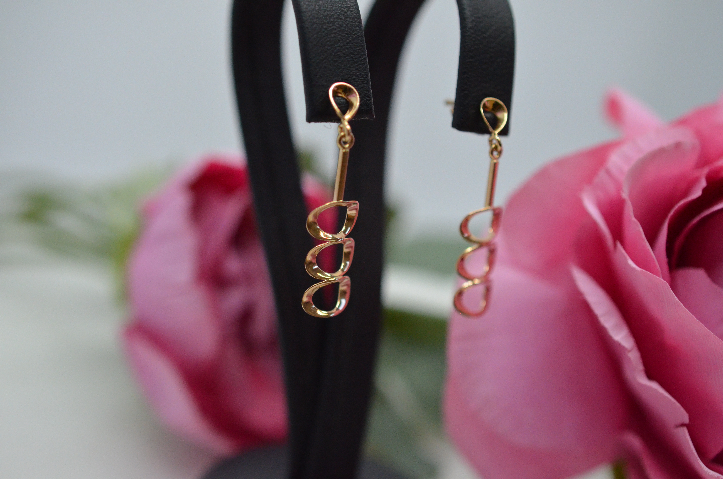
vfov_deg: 22.5
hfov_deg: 33.5
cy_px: 240
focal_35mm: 60
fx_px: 1203
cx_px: 362
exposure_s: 1/2500
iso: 2500
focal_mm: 40
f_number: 4
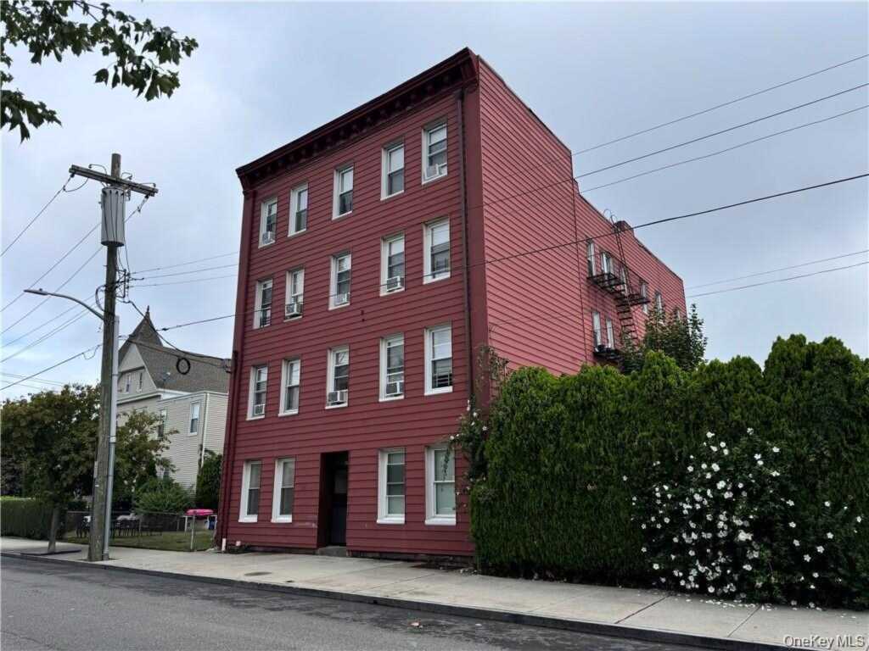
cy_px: 326
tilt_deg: +15.8
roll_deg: +0.4
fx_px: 602
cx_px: 434
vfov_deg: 56.8
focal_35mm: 24
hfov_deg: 71.6
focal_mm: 6.76
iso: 80
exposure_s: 1/4310
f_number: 1.78
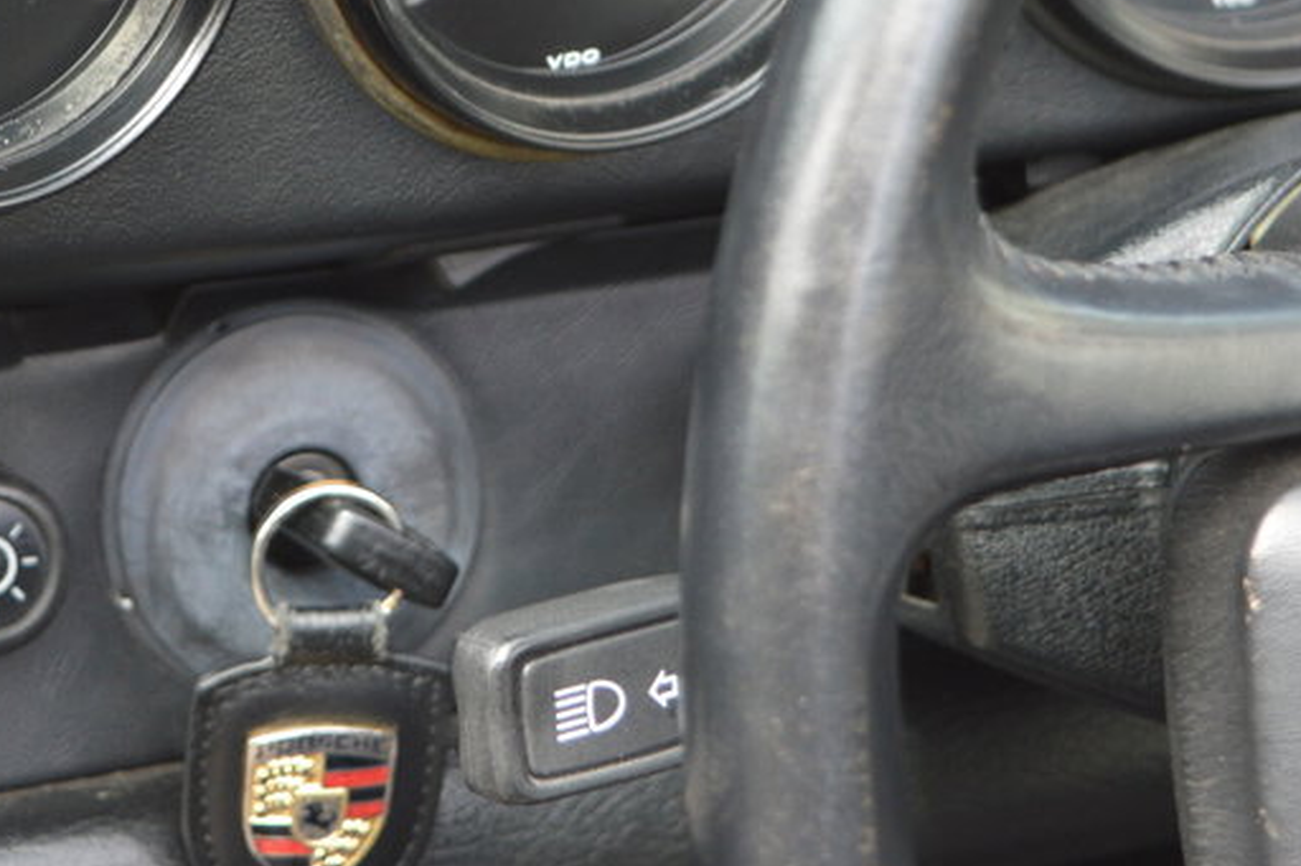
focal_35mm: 126
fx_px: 4552
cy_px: 32
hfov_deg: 16.2
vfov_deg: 10.8
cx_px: 374
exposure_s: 1/125
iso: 400
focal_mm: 42
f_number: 5.6
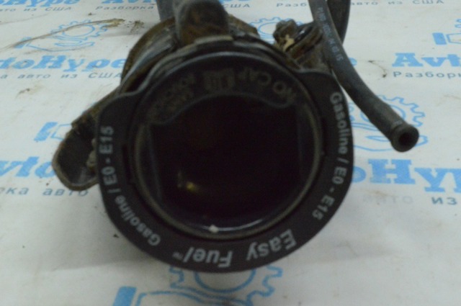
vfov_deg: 28.9
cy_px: 153
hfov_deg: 42.4
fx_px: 595
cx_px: 230
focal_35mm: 46
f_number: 29
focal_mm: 31
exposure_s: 1/50
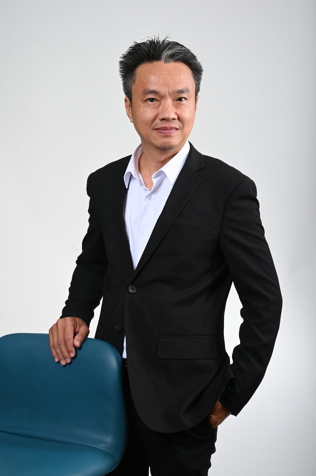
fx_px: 844
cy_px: 238
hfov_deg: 21.2
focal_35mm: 64
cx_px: 158
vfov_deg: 31.4
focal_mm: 64
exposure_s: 1/200
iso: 100
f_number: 11
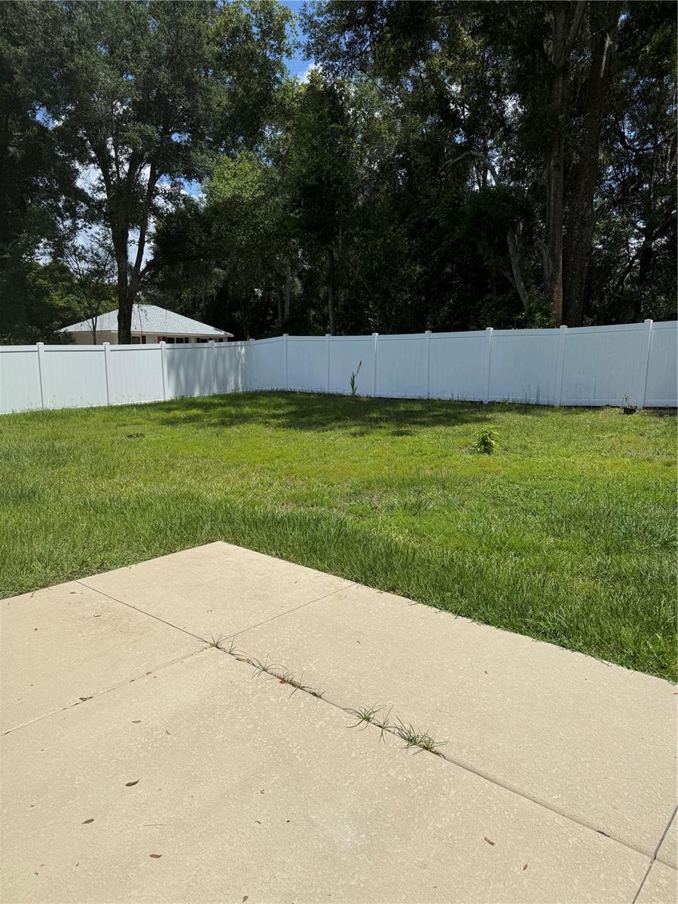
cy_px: 452
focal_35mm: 24
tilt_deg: -7.0
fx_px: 627
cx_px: 339
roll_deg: -2.5
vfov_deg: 71.6
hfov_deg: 56.8
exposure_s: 1/9091
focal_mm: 6.76
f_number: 1.78
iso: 80
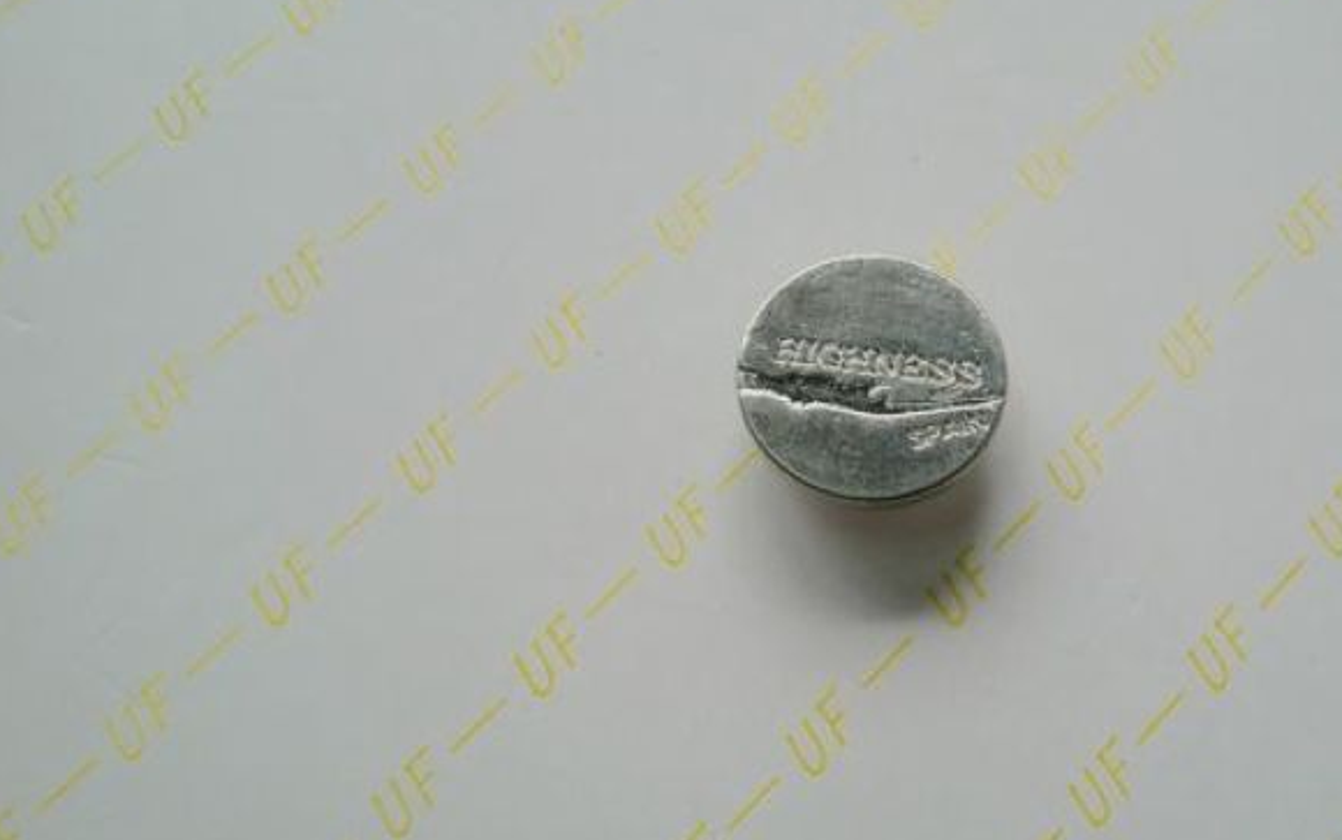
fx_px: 2086
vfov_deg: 22.8
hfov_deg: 35.4
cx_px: 882
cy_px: 366
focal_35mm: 57
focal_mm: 6.51
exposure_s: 1/125
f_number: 3.1
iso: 64
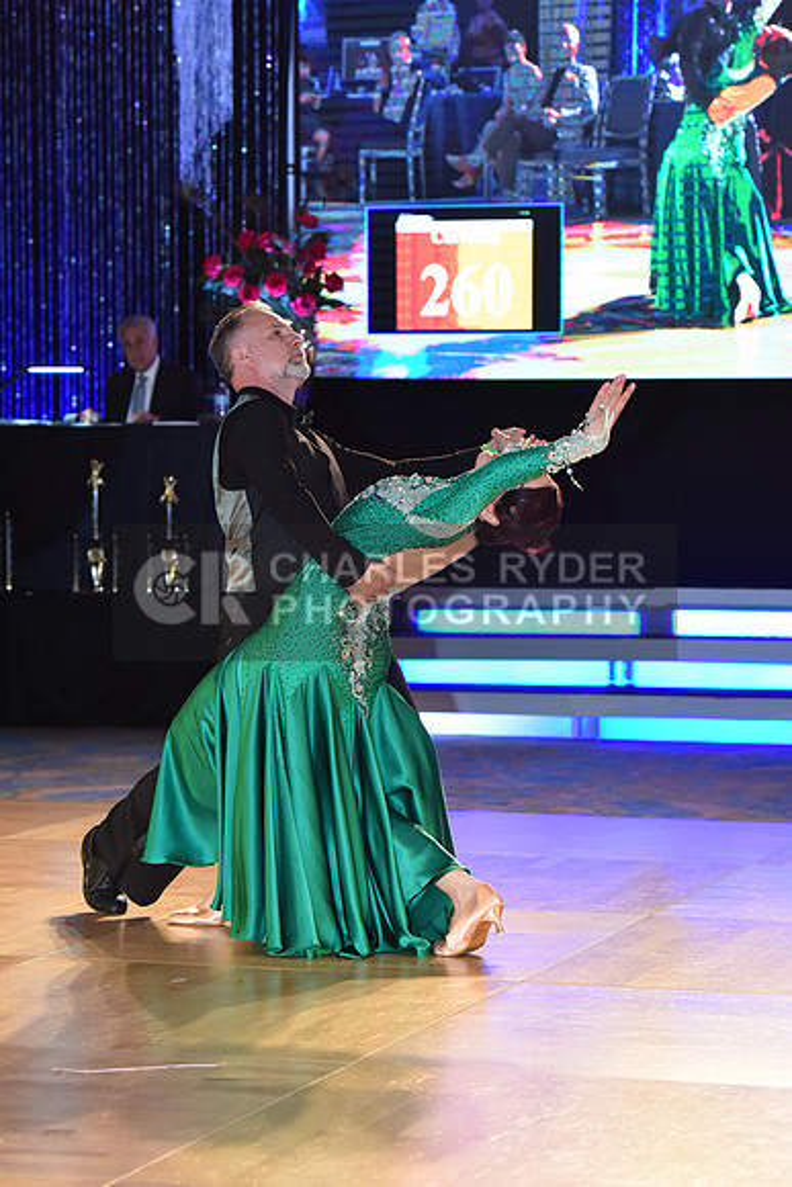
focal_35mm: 110
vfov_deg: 18.6
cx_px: 396
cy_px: 594
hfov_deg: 12.5
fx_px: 3628
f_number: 5
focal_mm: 110
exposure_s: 1/250
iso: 2000
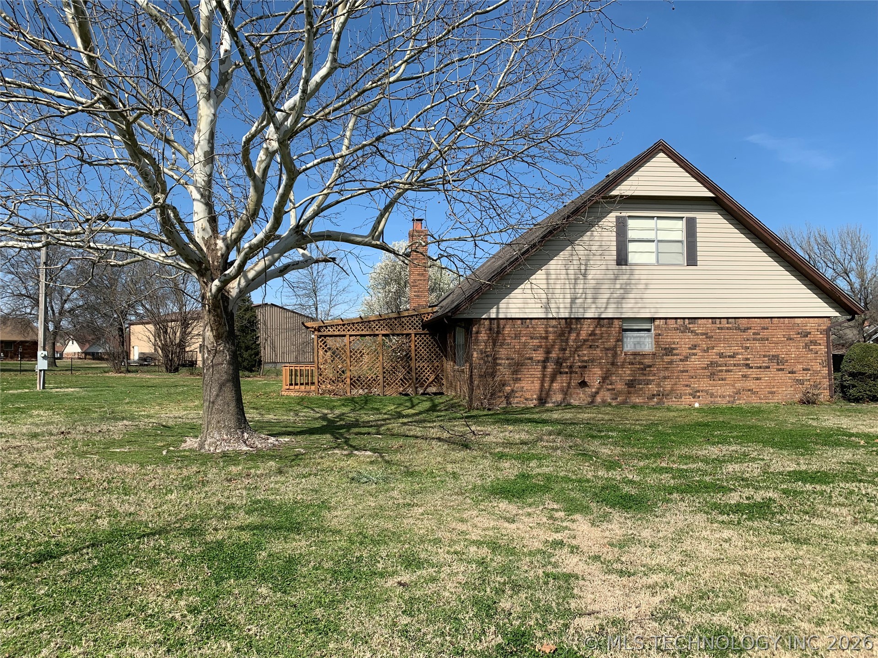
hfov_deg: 67.3
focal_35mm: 26
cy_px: 329
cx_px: 439
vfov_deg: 53.1
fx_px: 659
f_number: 1.8
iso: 25
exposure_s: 1/2421
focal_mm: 4.25
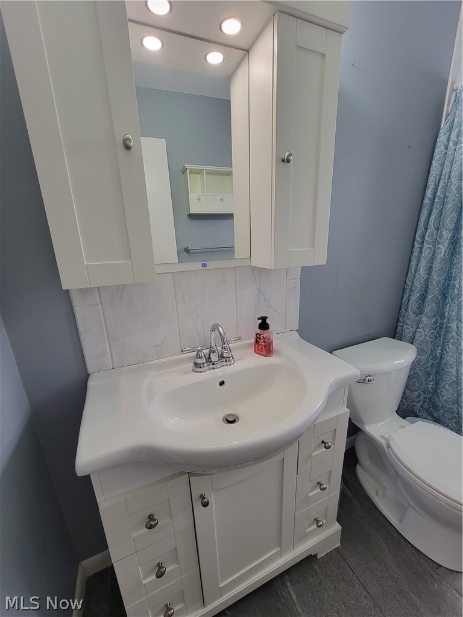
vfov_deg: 106.2
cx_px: 232
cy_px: 308
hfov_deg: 89.9
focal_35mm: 13
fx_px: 232
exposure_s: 1/60
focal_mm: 2.2
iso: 125
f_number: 2.2
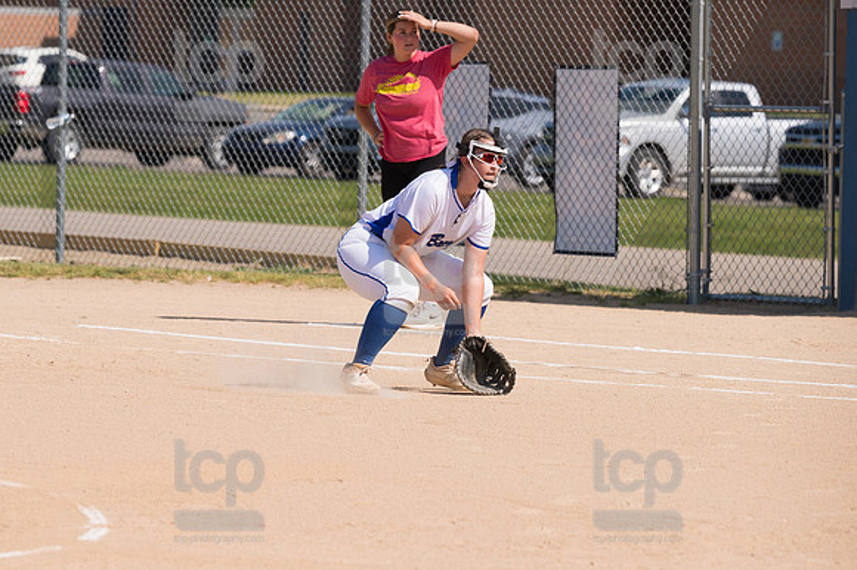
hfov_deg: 7.4
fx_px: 6590
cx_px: 428
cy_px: 285
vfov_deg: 5.0
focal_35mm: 277
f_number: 5.6
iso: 250
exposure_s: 1/1600
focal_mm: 185
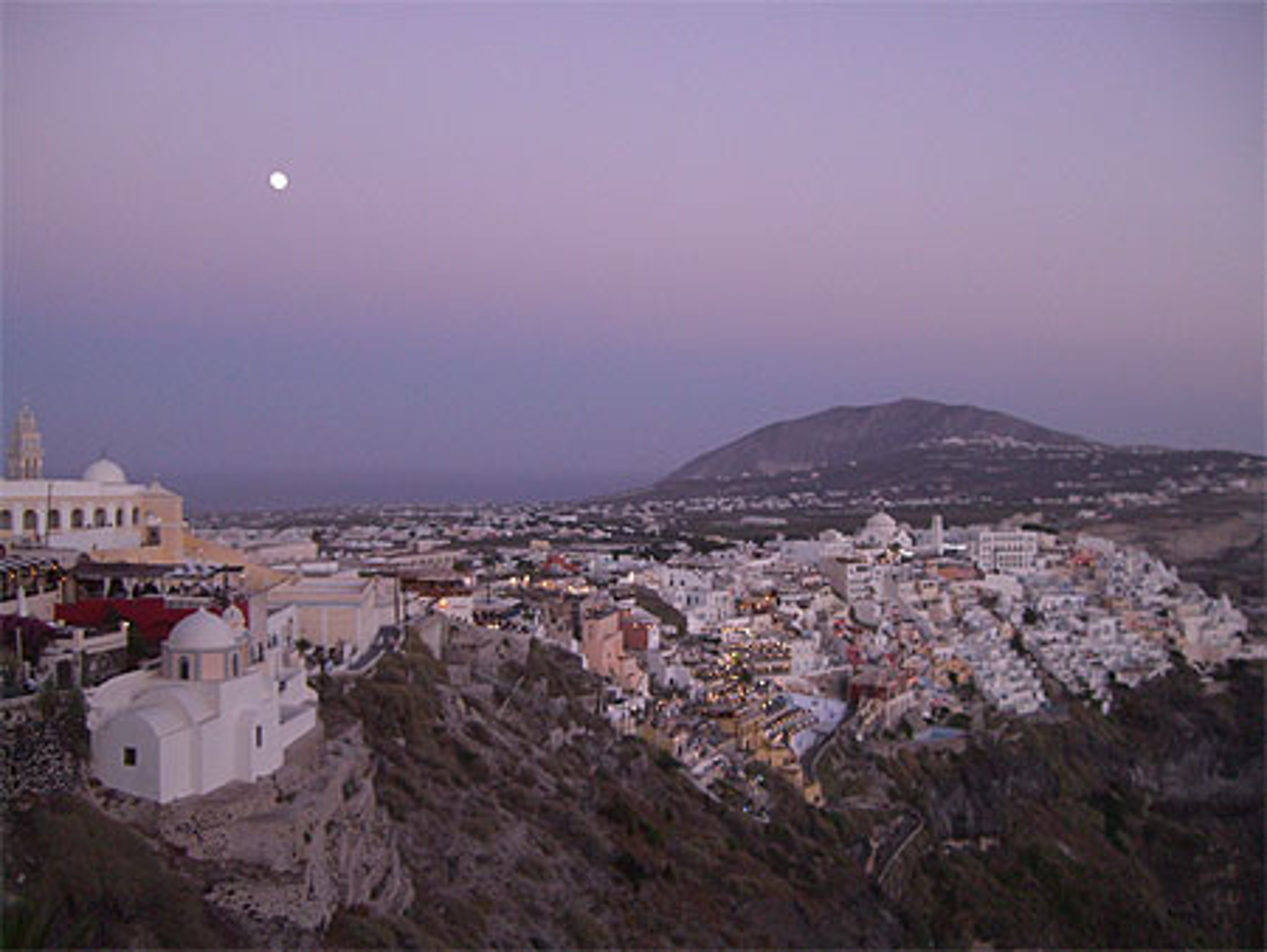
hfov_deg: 49.0
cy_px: 476
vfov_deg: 37.8
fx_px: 1392
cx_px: 634
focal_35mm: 38
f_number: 2.7
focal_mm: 6.2
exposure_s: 1/100
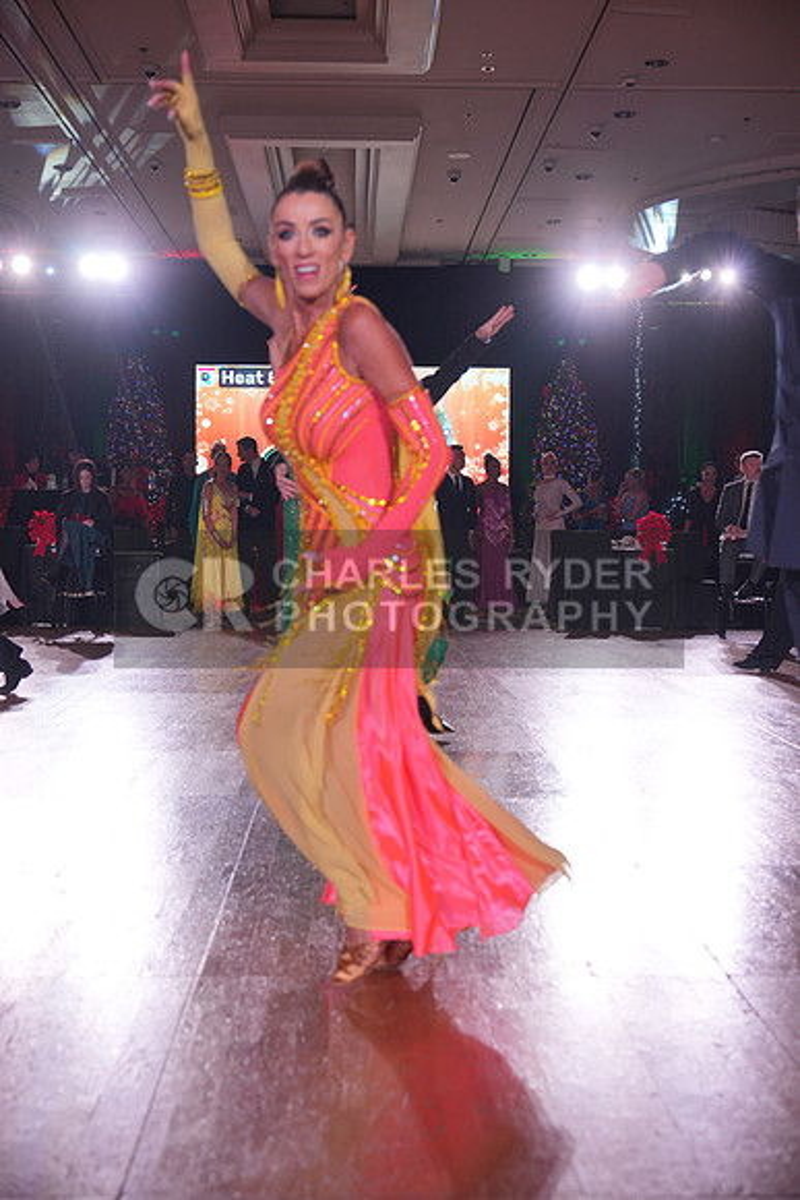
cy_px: 600
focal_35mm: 48
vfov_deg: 41.1
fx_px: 1599
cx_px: 400
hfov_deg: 28.1
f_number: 4
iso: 1000
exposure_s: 1/500
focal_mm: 48
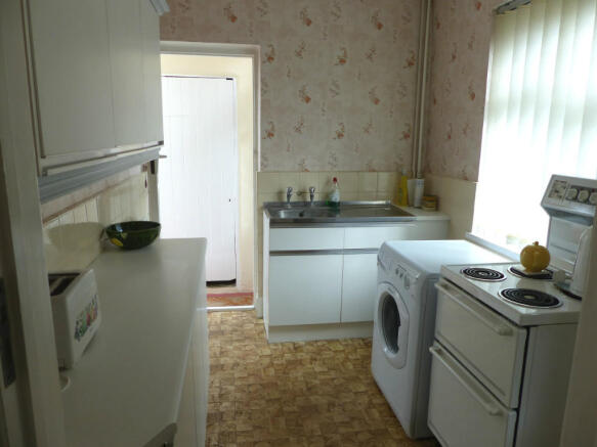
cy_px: 224
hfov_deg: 69.4
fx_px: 431
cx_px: 298
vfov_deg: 54.9
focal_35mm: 25
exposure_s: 1/80
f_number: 2.8
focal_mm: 4.5
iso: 100
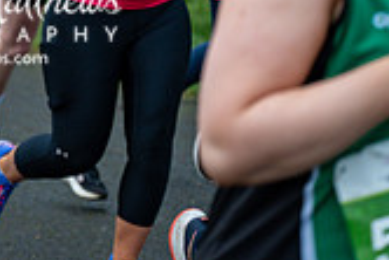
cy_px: -39
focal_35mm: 245
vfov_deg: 5.6
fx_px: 2650
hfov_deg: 8.3
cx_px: -37
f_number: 2.8
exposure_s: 1/1250
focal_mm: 70
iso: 500
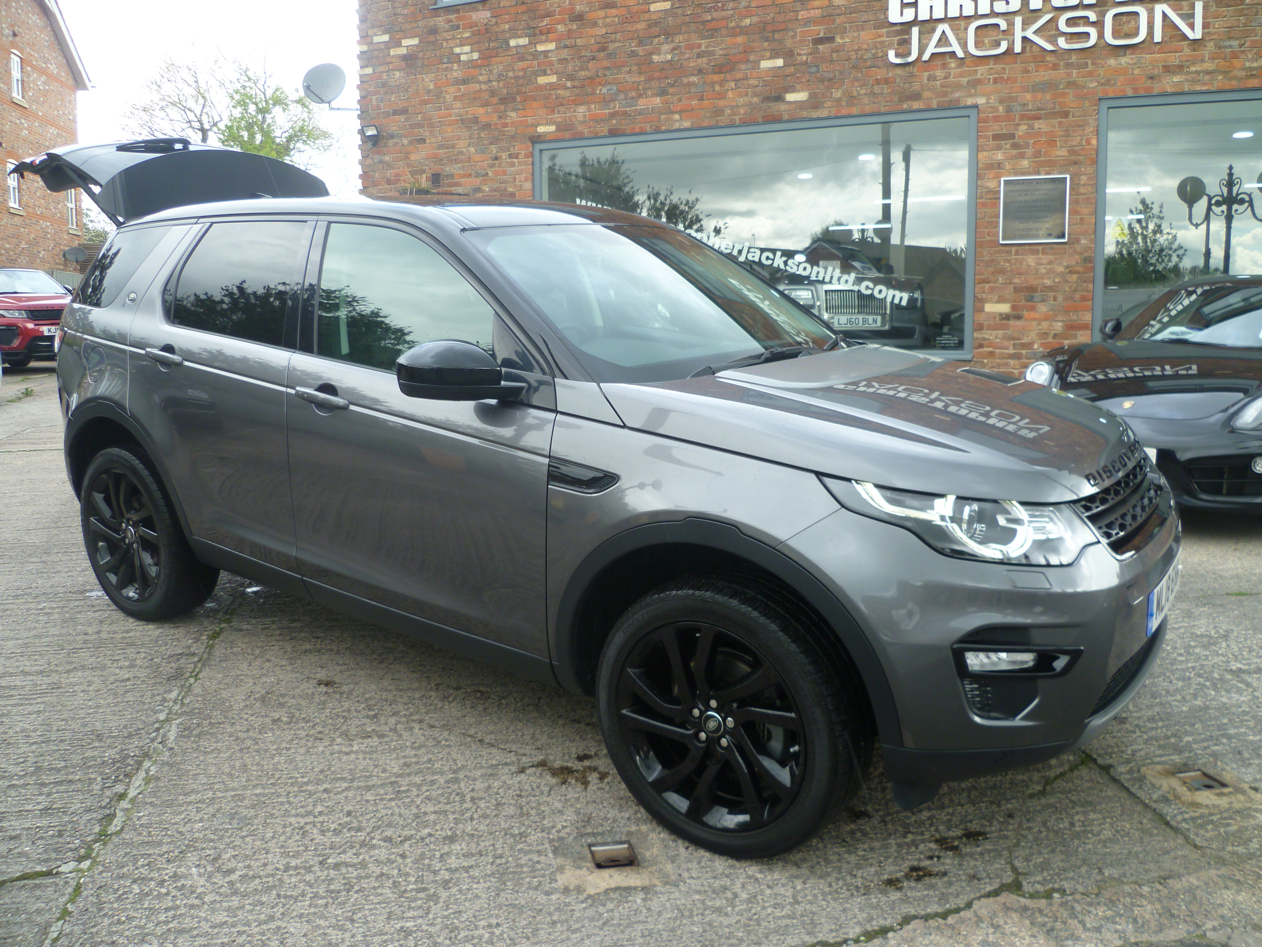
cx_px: 631
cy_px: 474
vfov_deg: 49.7
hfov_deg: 63.4
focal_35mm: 28
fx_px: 1021
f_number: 2.8
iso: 80
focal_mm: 5
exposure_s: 1/80
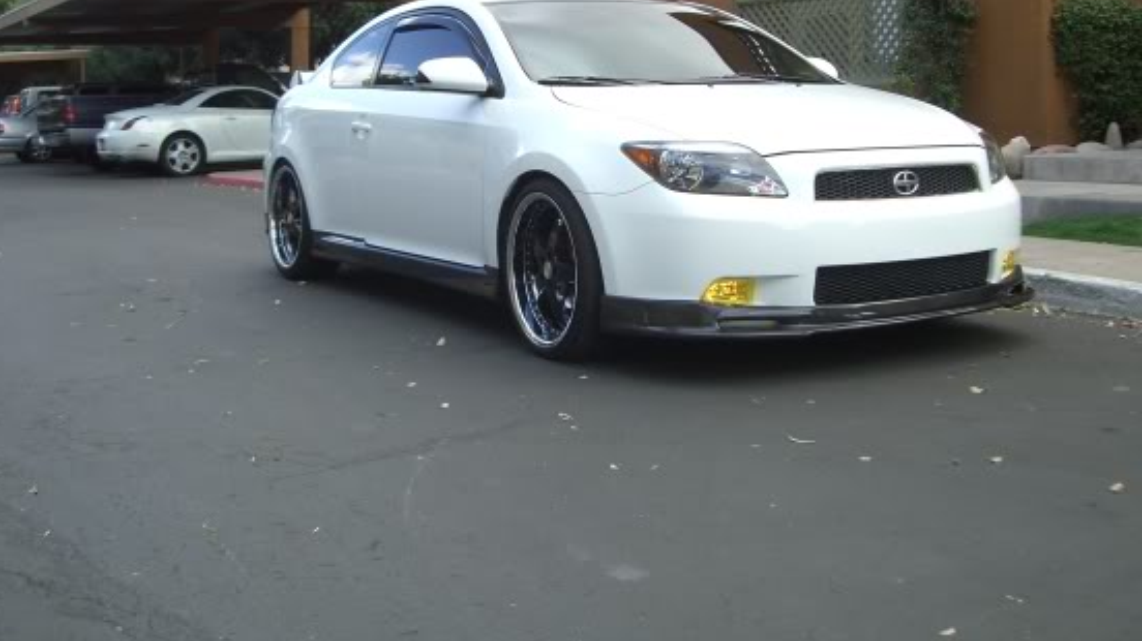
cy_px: 196
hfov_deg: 42.9
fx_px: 1453
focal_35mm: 48
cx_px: 617
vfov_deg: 24.7
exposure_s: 1/320
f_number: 2.7
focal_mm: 6.2
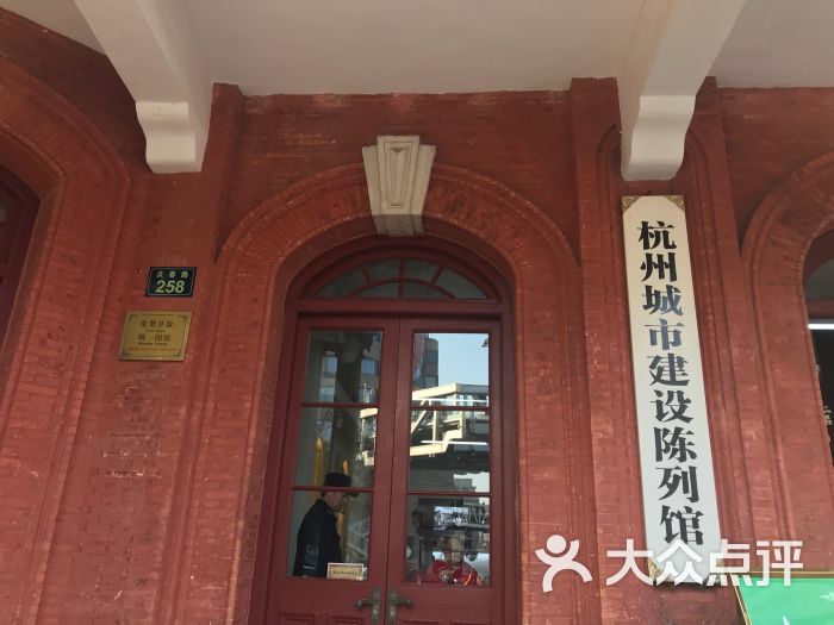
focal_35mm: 28
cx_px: 417
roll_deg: -1.8
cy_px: 312
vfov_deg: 49.7
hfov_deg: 63.4
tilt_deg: +21.2
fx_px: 675
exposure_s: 1/100
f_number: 1.8
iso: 32
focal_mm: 3.99
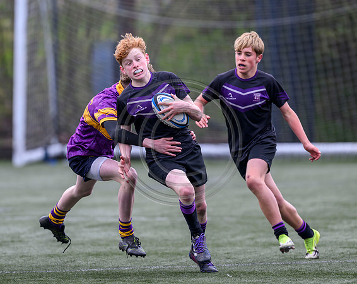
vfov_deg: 3.0
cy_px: 133
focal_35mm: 511
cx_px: 139
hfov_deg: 3.8
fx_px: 5386
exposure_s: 1/1600
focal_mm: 400
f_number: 3.5
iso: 800
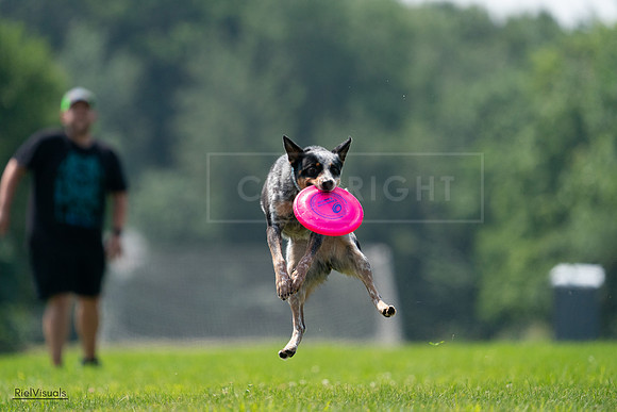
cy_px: 206
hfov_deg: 4.2
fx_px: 8502
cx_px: 308
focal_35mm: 496
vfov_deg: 2.8
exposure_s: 1/4000
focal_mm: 496
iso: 1600
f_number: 6.3
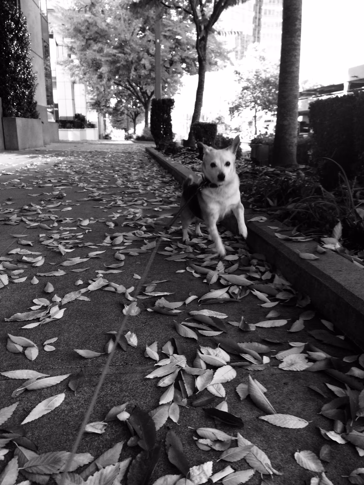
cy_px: 242
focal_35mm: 29
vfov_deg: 61.7
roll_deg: +1.5
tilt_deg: -13.2
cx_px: 182
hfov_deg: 48.2
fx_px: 407
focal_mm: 4.15
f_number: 2.2
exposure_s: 1/120
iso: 50
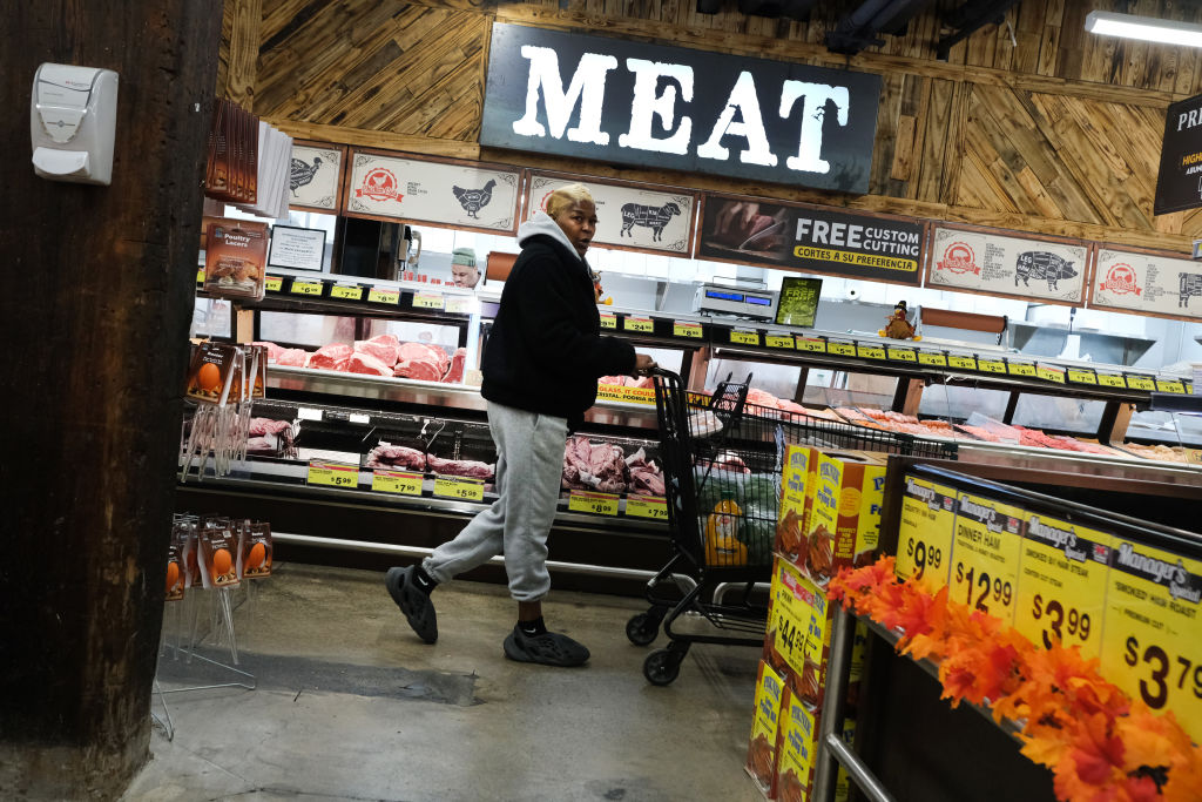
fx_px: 1169
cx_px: 601
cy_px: 401
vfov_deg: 37.9
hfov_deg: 54.4
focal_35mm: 35
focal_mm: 23
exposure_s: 1/350
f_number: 4
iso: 2500
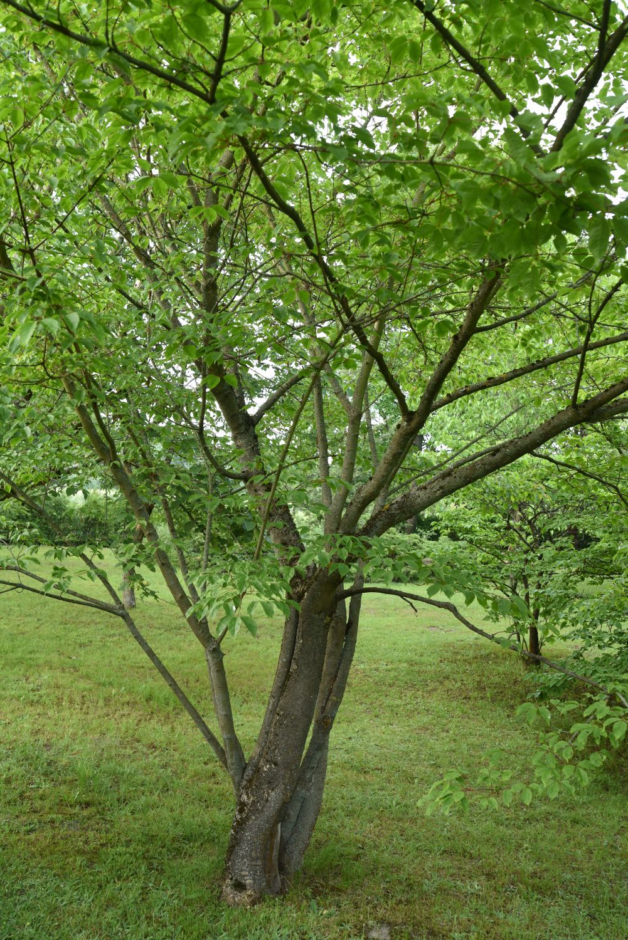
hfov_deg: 42.4
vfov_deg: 60.3
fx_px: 811
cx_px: 314
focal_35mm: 31
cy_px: 470
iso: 400
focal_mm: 31
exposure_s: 1/100
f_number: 6.3
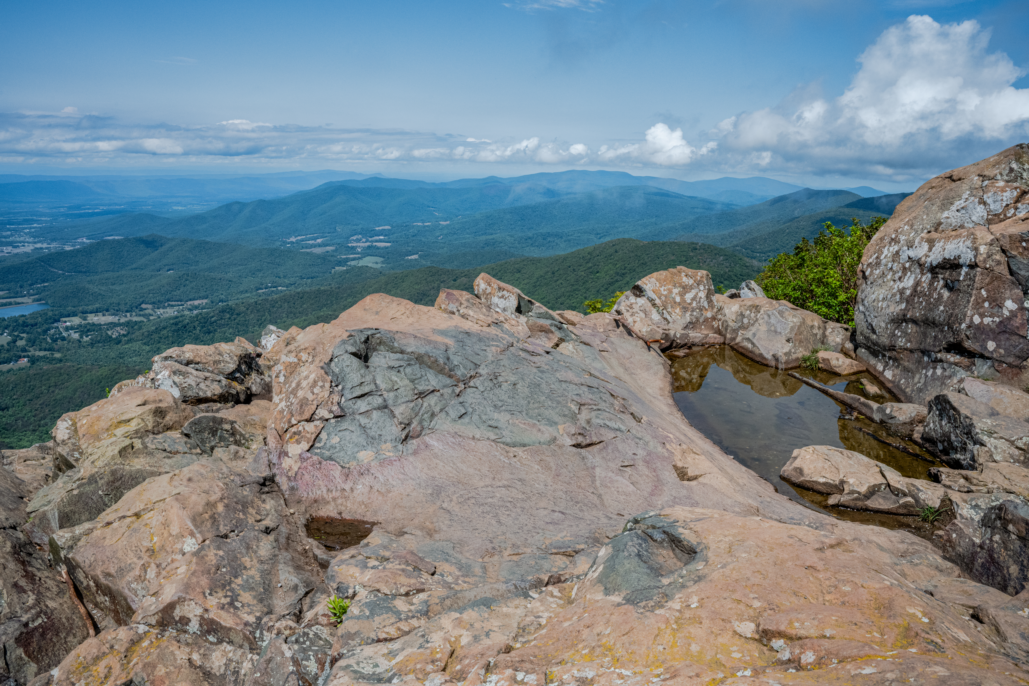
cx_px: 514
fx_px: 686
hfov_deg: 73.7
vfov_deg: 53.1
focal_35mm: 24
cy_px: 343
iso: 800
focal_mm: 24
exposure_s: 1/500
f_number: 16
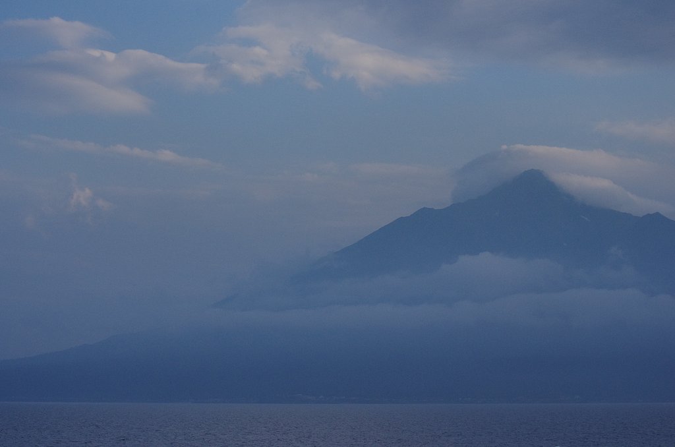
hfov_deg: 24.8
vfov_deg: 16.6
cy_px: 224
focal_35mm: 82
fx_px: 1534
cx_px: 338
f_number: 8
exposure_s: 1/320
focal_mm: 55
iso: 800
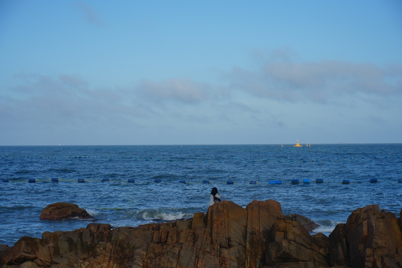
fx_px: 837
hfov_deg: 27.0
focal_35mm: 75
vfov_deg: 18.2
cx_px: 201
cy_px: 134
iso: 50
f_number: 7.1
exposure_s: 1/250
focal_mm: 75
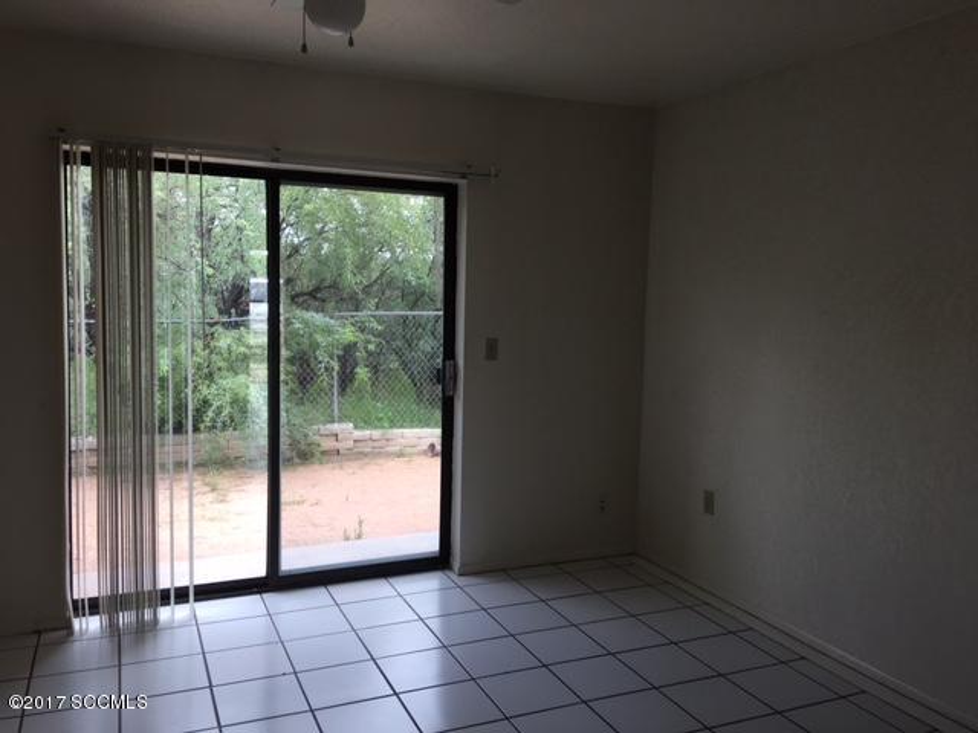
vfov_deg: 48.2
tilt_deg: -4.1
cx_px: 489
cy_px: 366
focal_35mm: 29
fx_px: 819
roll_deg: -2.3
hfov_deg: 61.7
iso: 25
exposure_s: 1/100
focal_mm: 4.15
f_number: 2.2
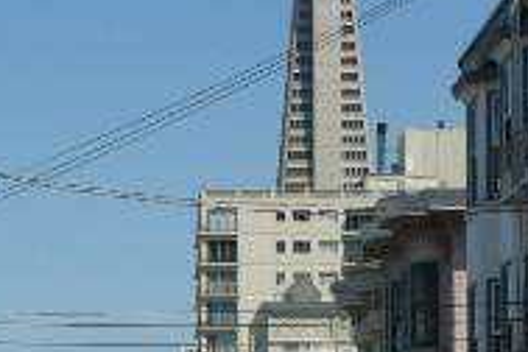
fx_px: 2860
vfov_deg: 7.0
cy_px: 349
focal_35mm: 195
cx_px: 166
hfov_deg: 10.5
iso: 100
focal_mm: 12
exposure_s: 1/500
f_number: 7.1
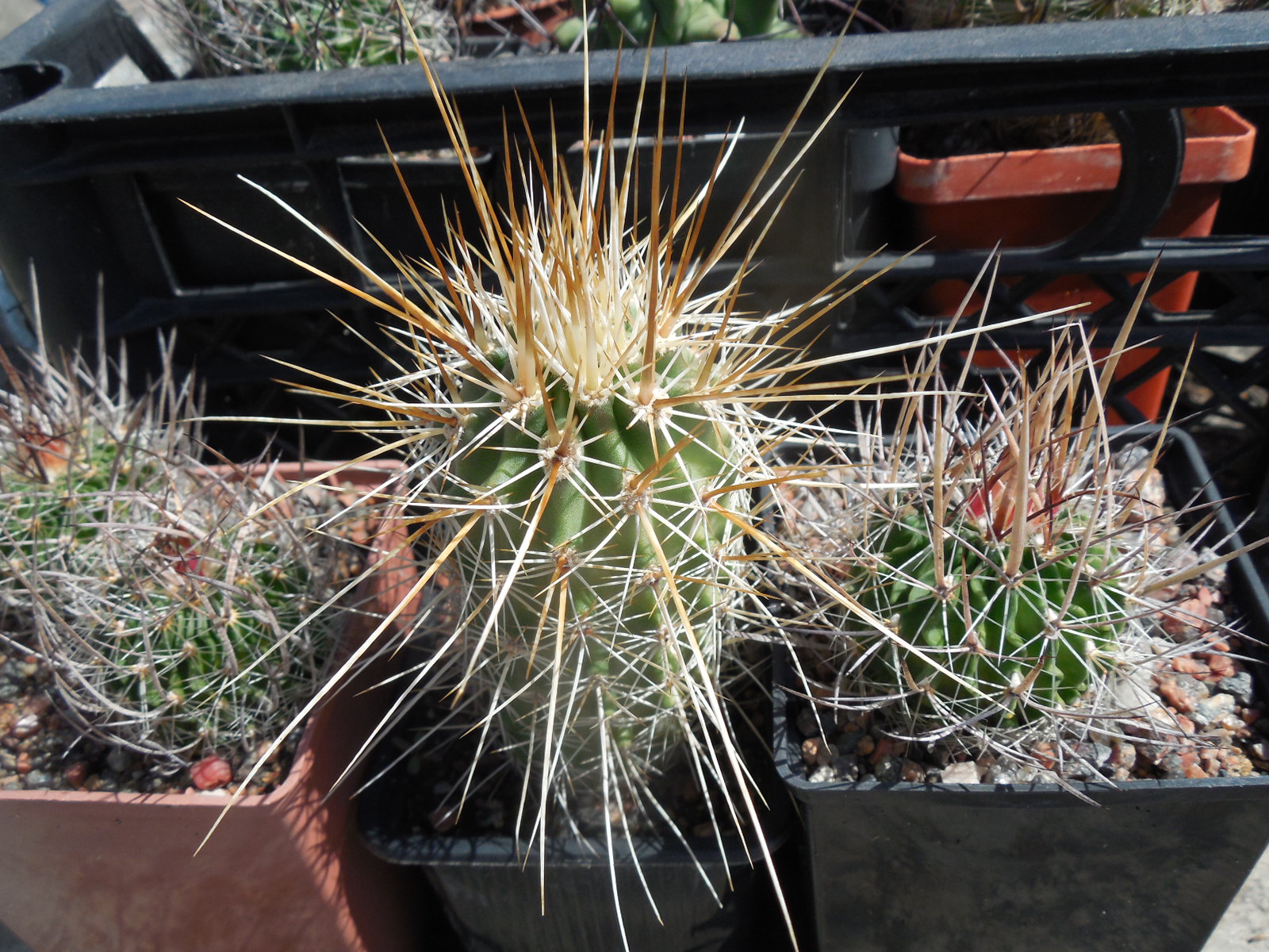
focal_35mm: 31
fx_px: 1136
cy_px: 476
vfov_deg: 45.4
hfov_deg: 58.4
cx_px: 634
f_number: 3.6
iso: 125
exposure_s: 1/1000
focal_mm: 5.6
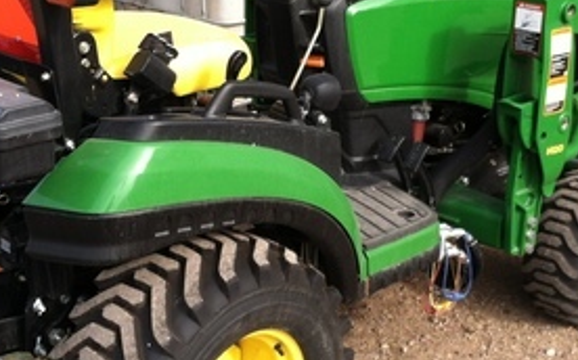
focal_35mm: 73
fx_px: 1149
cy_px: 165
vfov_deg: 17.8
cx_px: 304
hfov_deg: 28.2
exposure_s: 1/417
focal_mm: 3.85
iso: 80
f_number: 2.8
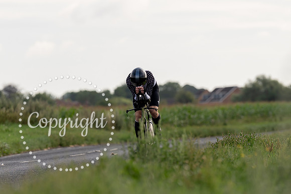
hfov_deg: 5.9
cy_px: 125
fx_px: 2816
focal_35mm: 348
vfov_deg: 3.9
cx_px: 120
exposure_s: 1/1000
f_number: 3.2
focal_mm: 168
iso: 100
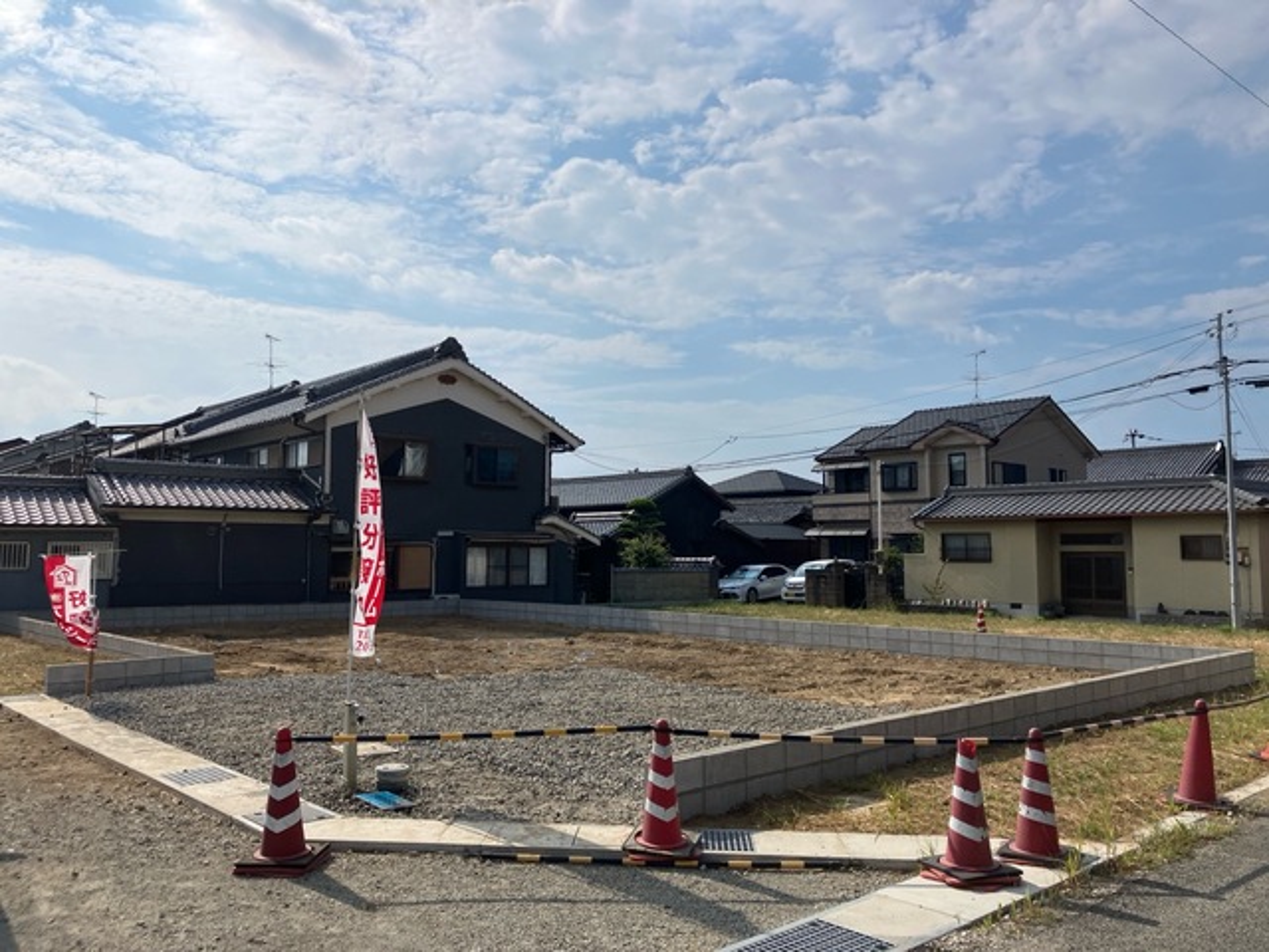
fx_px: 1026
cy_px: 476
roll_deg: +0.4
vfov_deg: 49.7
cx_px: 634
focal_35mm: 28
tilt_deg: +8.1
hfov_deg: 63.4
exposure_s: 1/6098
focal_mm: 3.99
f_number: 1.8
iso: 32
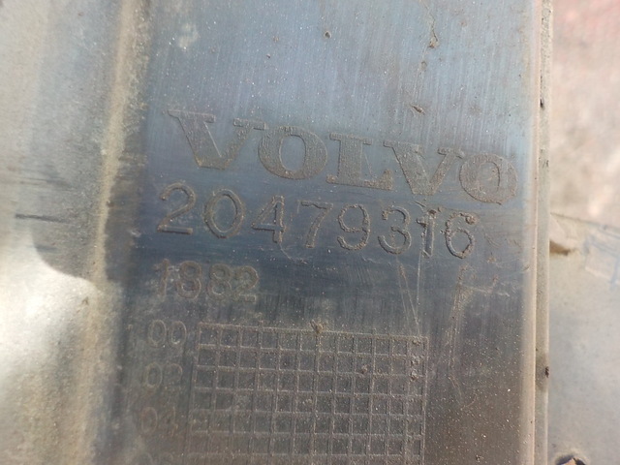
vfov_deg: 46.8
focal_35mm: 30
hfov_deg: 60.0
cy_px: 232
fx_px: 537
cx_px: 310
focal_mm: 4.1
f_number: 3.3
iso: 200
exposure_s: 1/30
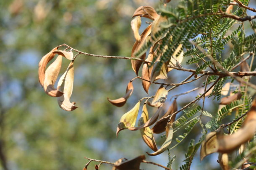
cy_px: 85
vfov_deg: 8.7
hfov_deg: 13.1
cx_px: 128
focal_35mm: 158
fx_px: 1119
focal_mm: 105
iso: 800
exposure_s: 1/800
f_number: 8
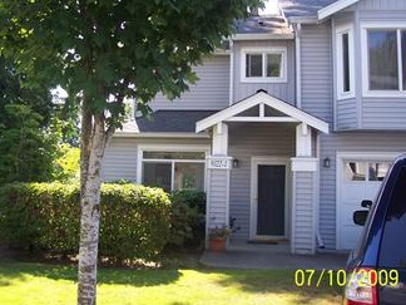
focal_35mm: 42
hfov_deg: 44.7
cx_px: 175
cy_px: 136
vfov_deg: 34.3
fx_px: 493
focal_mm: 5.6
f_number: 2.7
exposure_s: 1/180
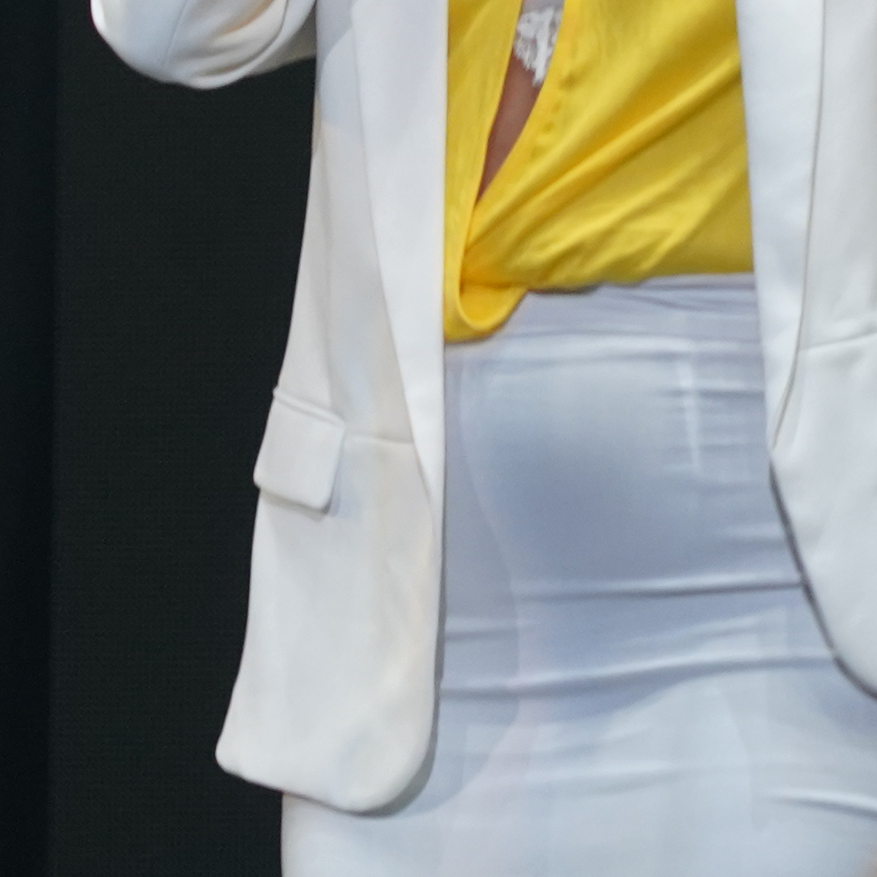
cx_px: 248
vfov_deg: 1.6
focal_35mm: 1094
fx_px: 31358
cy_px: -331
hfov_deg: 1.6
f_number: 6.3
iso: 2500
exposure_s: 1/250
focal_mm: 240
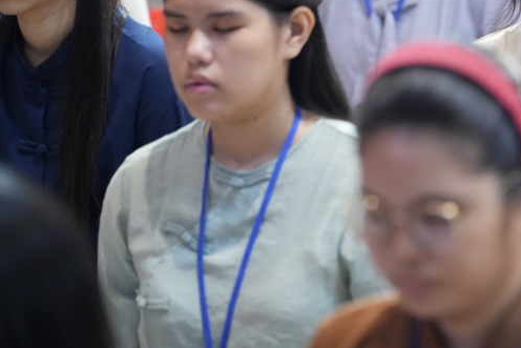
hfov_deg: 7.0
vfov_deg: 4.7
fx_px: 4270
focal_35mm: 295
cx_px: 494
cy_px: 32
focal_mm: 150
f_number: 2.8
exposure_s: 1/160
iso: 4000
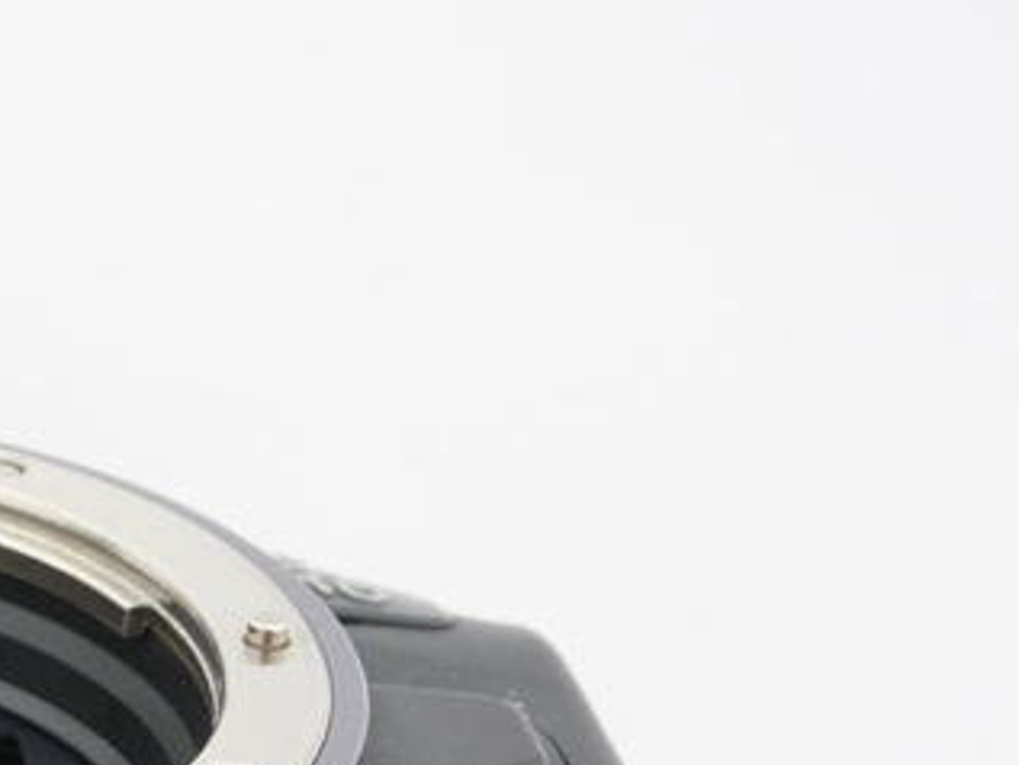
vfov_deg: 11.1
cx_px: -675
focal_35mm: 131
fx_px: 3858
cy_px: 990
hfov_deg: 13.8
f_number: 11
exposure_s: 1/1.6
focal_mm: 24
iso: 400
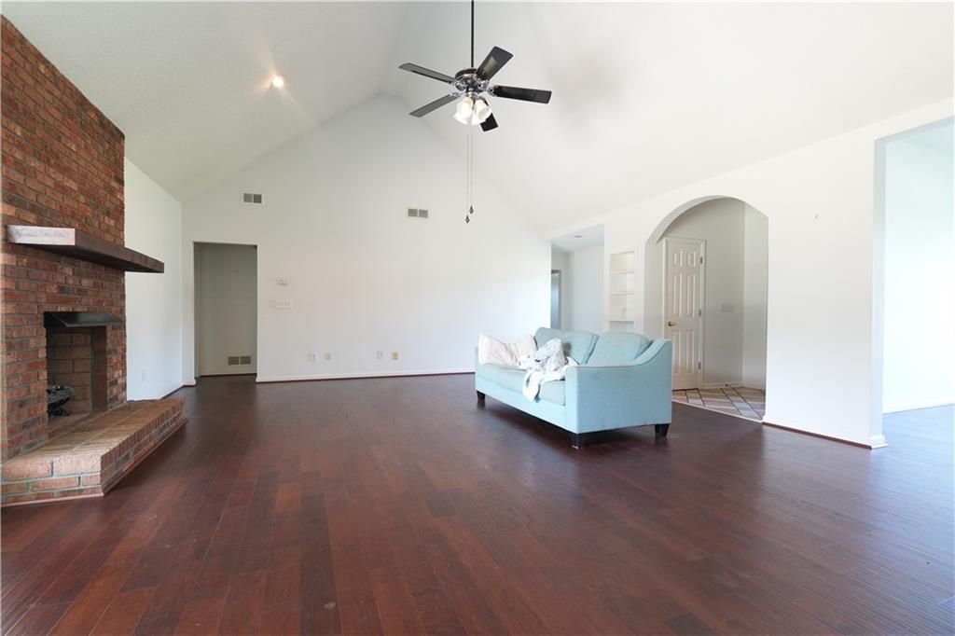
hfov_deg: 95.0
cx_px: 478
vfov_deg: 72.0
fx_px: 438
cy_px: 318
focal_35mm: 16
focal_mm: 11
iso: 640
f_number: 2.2
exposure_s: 1/60
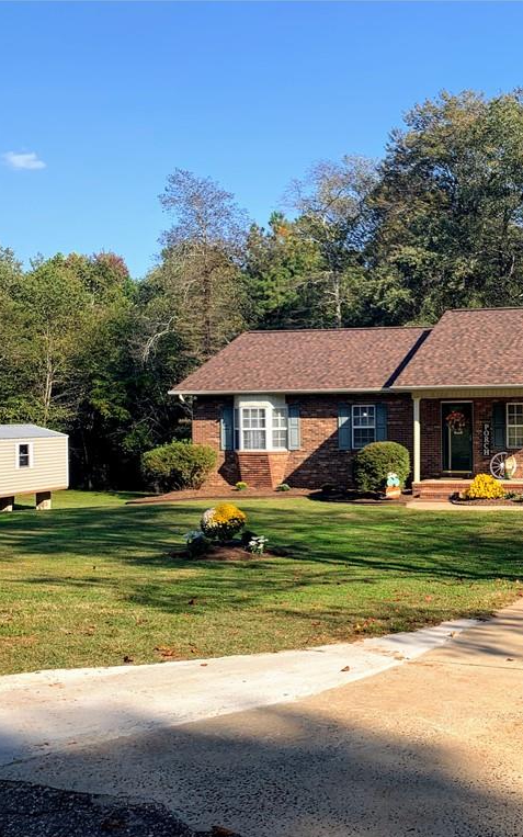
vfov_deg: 52.7
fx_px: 844
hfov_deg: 32.4
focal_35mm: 37
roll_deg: -0.2
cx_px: 487
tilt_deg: -0.9
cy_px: 420
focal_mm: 4.25
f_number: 1.8
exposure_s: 1/1250
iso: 25
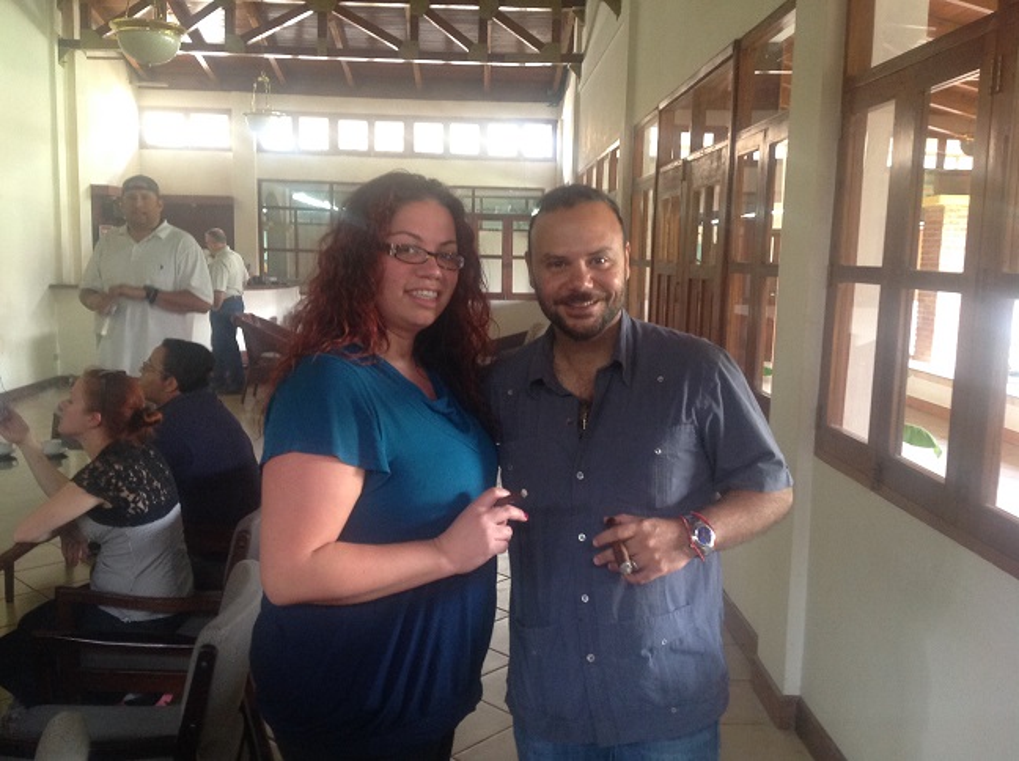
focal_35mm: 35
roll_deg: -1.9
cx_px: 510
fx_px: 1029
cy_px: 380
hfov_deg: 52.7
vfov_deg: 40.6
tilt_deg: -7.3
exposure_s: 1/15
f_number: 2.4
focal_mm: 4.28
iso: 160
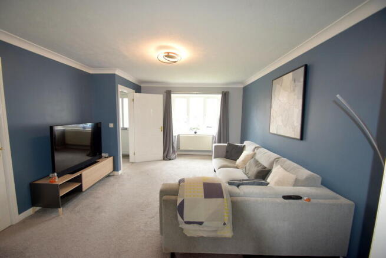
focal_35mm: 15
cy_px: 129
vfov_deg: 77.4
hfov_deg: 100.4
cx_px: 193
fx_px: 161
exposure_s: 1/80
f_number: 4.5
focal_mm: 10
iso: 800
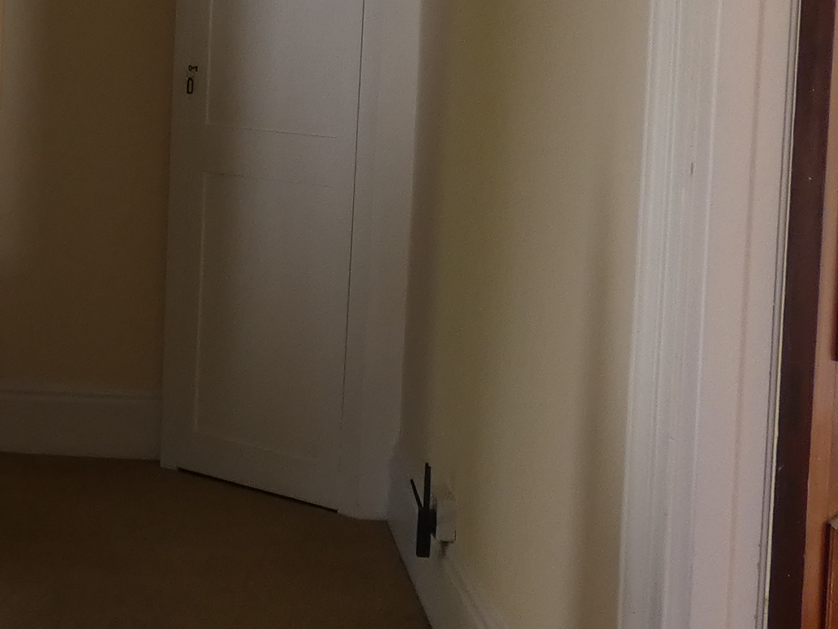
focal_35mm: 76
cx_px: 116
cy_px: 139
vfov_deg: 19.2
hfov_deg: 25.0
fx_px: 1840
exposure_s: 1/60
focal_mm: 3.6
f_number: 2.8
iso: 80
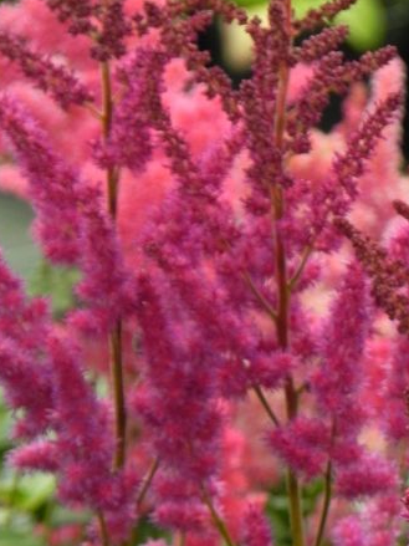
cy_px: 398
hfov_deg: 2.2
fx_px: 10828
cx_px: 346
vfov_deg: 2.9
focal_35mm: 687
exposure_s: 1/160
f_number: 5.6
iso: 160
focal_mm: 67.2
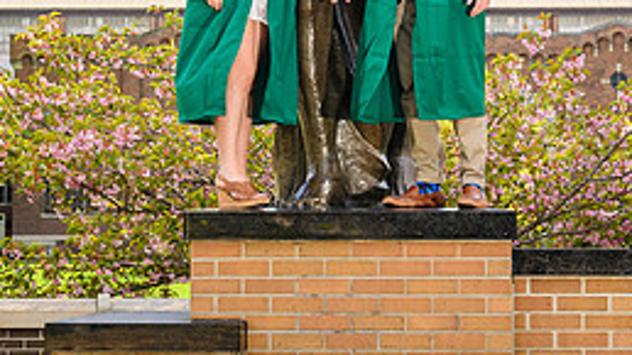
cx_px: 365
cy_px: -94
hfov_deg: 12.0
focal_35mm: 180
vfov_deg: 6.7
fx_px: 3016
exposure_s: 1/200
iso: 80
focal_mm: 74
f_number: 8
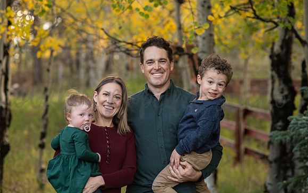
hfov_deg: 23.8
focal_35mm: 87
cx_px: 154
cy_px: 96
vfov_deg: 15.0
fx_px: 730
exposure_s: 1/320
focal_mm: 85
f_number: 2.8
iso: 320
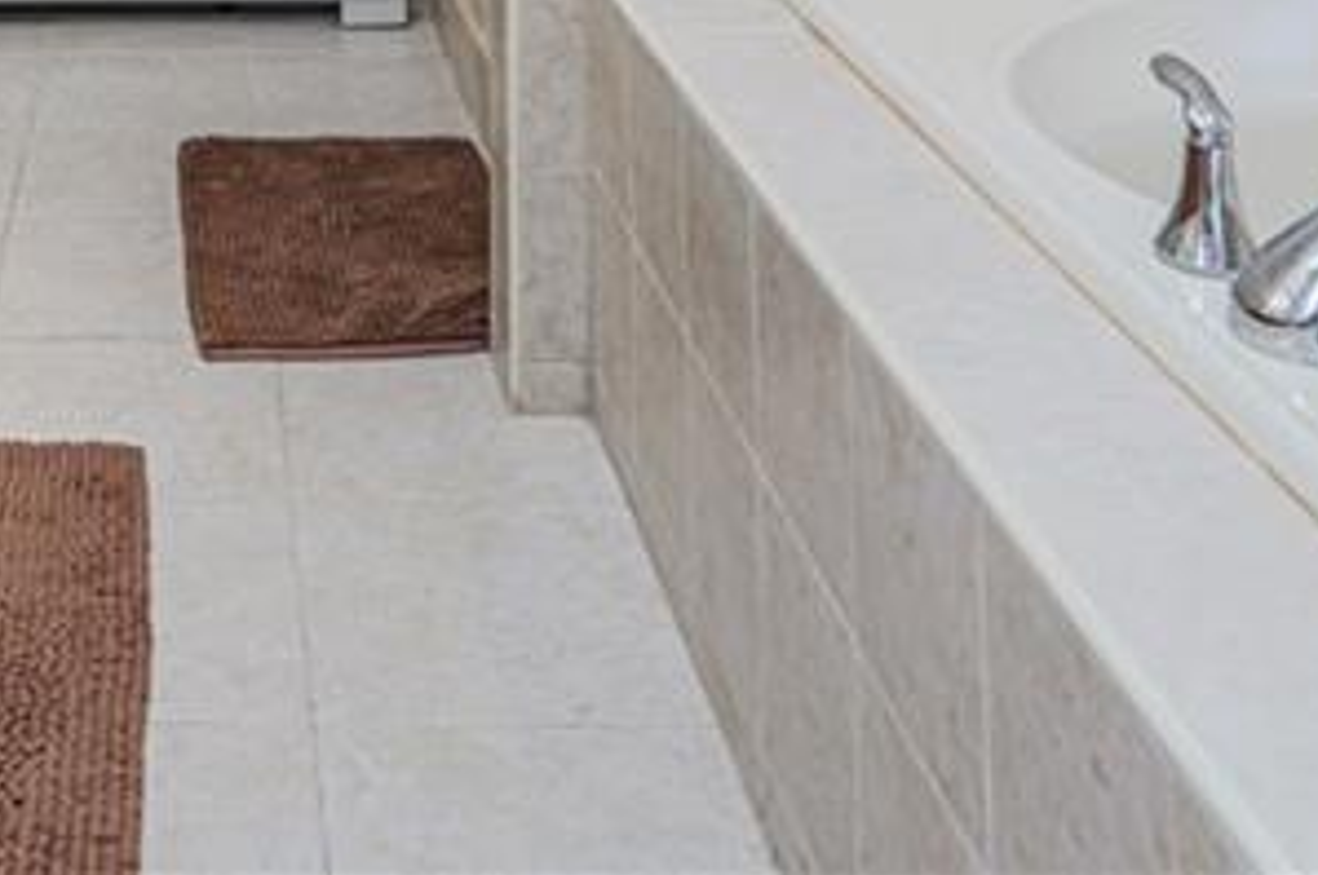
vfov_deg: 19.4
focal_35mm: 55
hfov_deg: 34.1
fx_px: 2011
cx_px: 106
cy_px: -628
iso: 64
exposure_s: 1/50
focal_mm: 16
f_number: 5.6
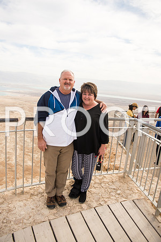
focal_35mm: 26
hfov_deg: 49.6
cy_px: 121
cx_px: 80
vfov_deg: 69.4
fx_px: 174
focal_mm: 26
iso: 200
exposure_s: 1/2500
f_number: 2.8
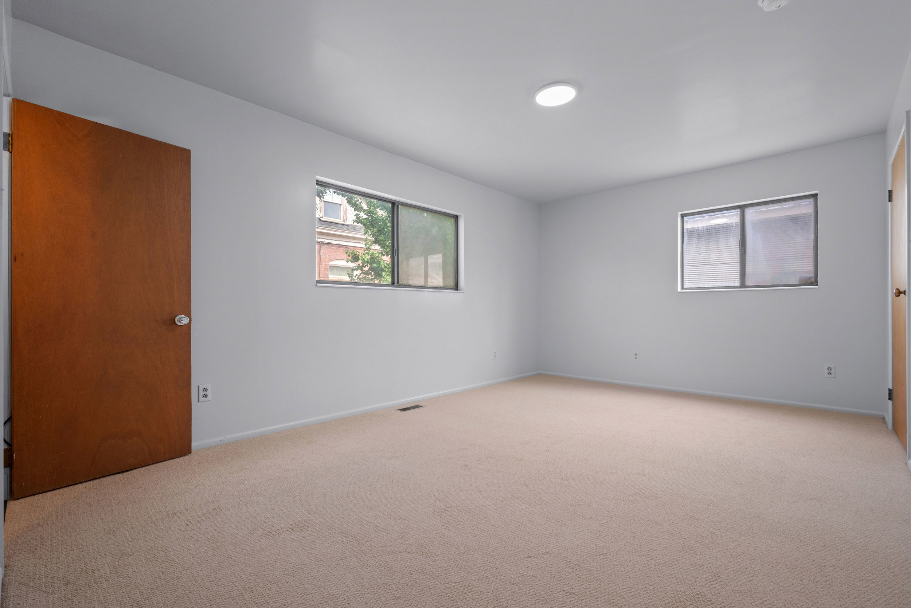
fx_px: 392
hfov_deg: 98.5
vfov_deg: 75.6
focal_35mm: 16
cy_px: 304
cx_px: 456
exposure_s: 1/5
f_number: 8
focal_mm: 15.5
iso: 500
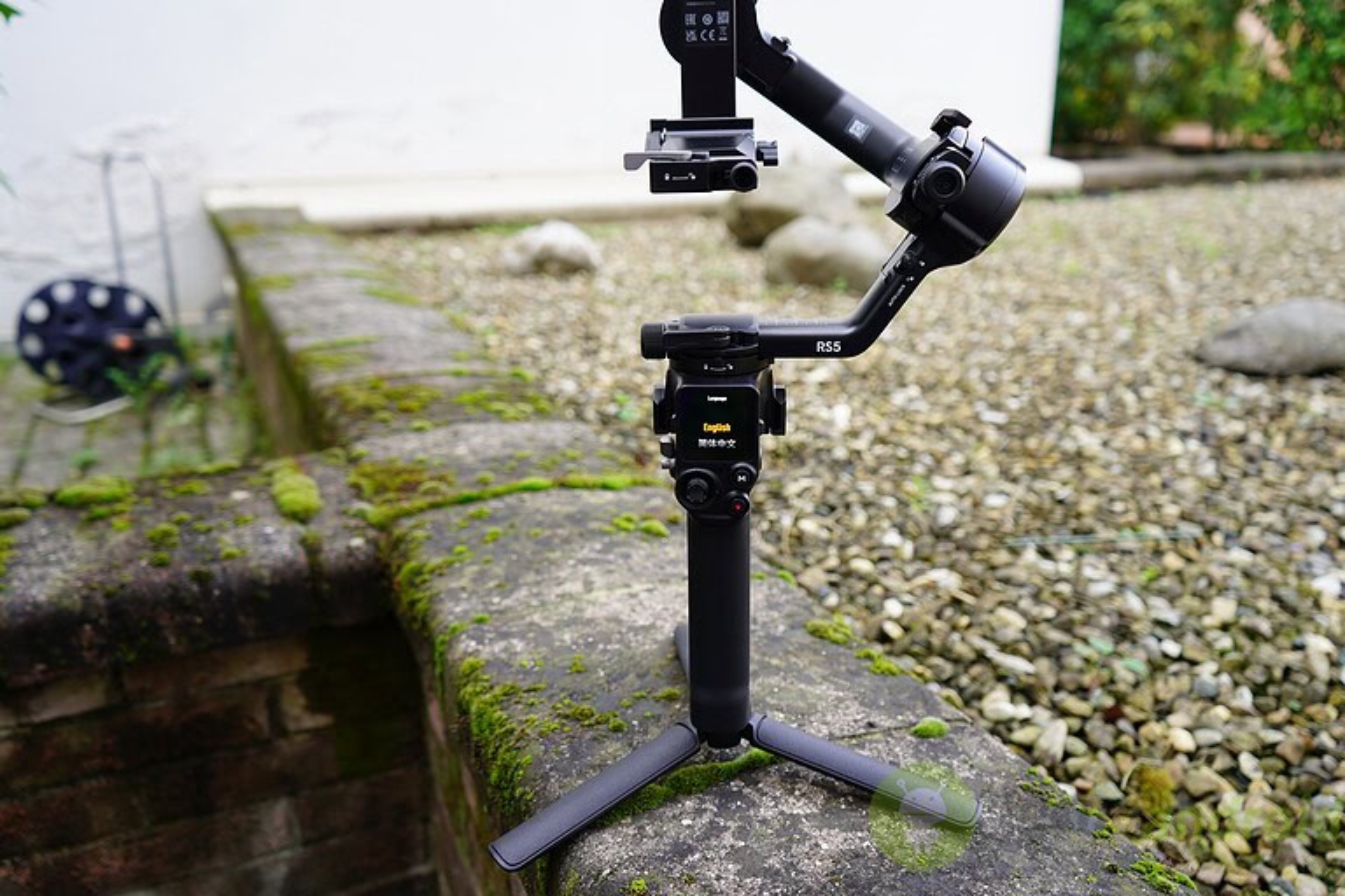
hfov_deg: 65.5
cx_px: 672
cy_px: 448
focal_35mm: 28
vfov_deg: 46.4
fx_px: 1046
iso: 160
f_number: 4
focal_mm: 28
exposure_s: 1/60
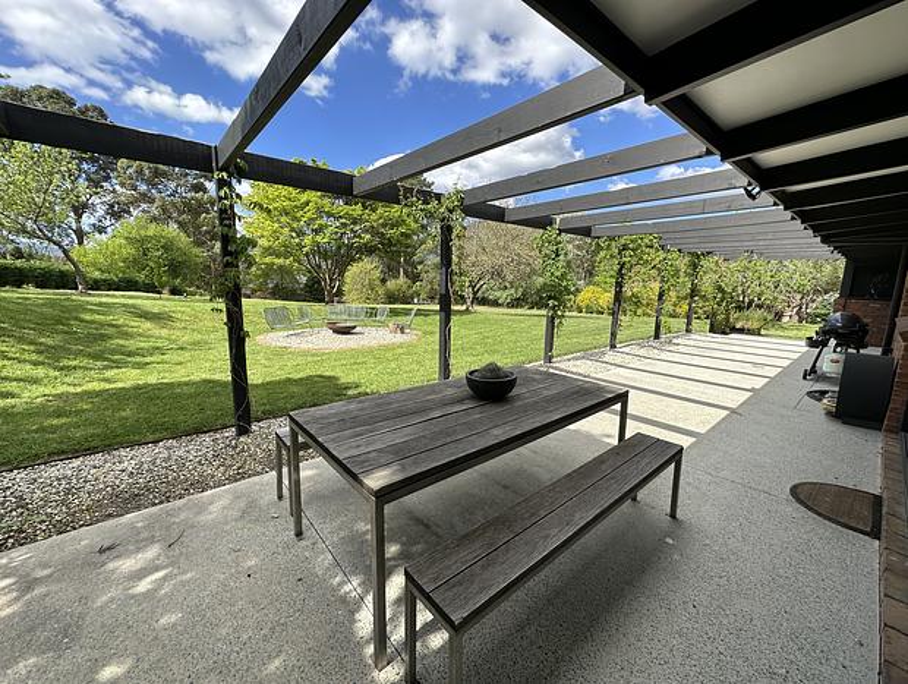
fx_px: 368
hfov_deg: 102.0
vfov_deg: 85.8
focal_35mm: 14
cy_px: 342
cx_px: 454
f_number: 2.2
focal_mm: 2.22
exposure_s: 1/875
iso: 50
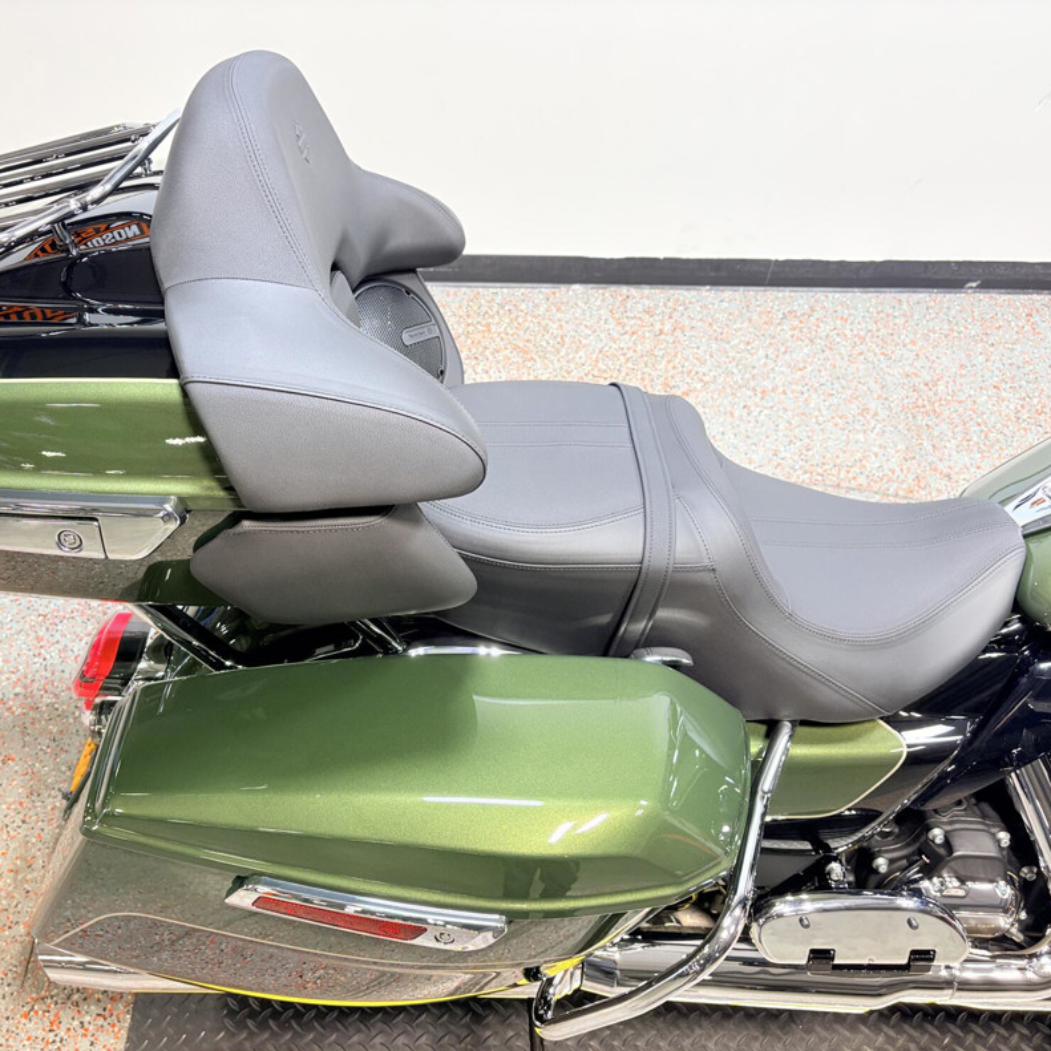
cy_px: 530
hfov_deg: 52.1
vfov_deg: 52.5
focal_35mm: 31
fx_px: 1065
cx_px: 403
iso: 100
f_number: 1.6
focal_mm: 5.96
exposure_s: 1/120
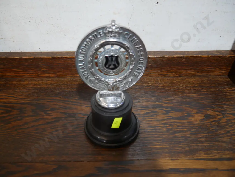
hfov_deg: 59.9
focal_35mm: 30
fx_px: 204
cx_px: 118
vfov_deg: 46.8
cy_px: 88
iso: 400
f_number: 3.6
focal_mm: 15
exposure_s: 1/60
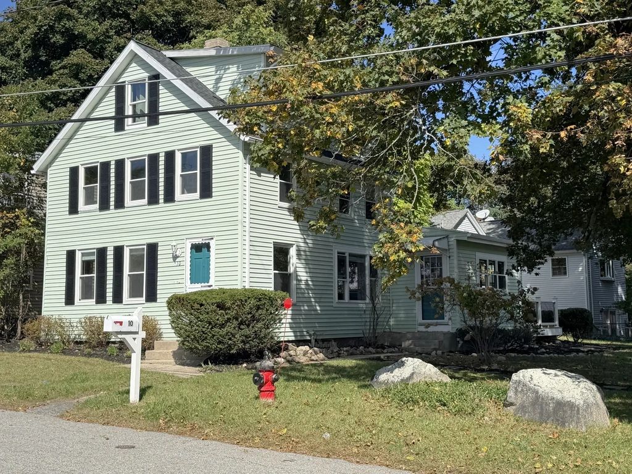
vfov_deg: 33.6
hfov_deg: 43.9
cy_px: 237
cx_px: 316
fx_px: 785
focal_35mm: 43
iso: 80
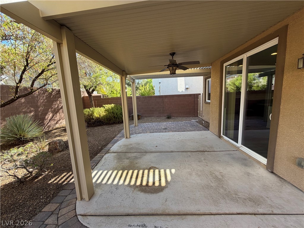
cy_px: 114
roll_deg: +1.8
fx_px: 123
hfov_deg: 102.1
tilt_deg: -10.5
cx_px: 152
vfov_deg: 85.7
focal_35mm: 14
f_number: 2.2
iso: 40
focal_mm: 2.22
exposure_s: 1/159
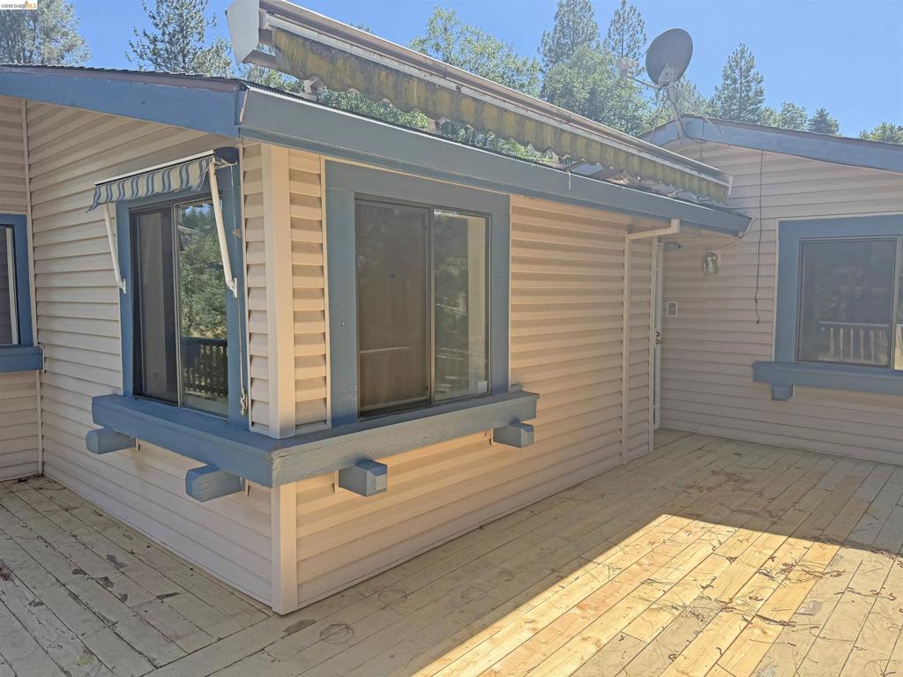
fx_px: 626
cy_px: 338
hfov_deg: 71.6
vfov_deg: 56.8
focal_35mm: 24
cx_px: 452
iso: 100
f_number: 1.78
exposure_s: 1/2110
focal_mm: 6.76
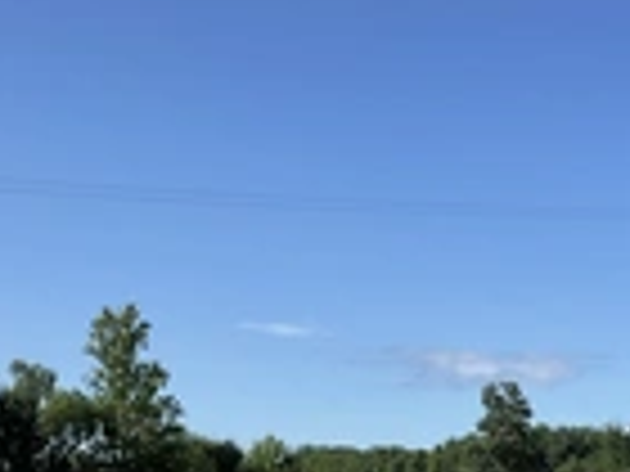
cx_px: 392
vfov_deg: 17.5
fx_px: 1511
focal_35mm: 83
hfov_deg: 23.5
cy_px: 441
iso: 25
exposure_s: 1/1675
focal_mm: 3
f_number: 1.8
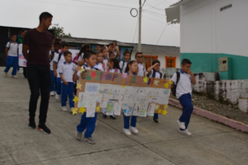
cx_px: 117
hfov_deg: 47.4
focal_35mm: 41
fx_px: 283
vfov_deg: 32.7
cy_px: 76
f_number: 6.3
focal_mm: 24
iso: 100
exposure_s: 1/200
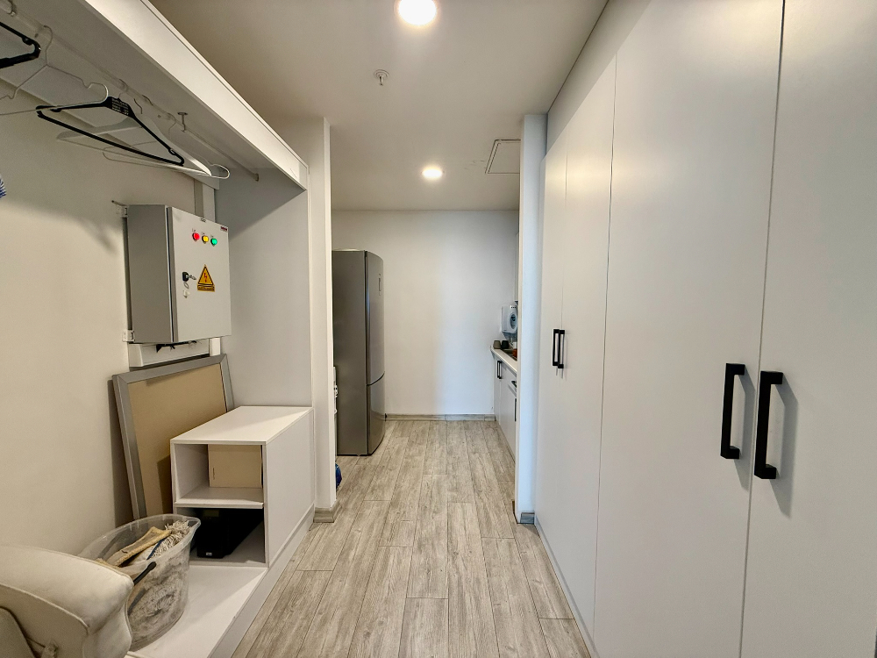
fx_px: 355
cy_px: 329
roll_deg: +0.0
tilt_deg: -2.5
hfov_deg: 102.1
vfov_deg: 85.7
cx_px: 438
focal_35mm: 14
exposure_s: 1/100
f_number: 2.2
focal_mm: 2.22
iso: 125
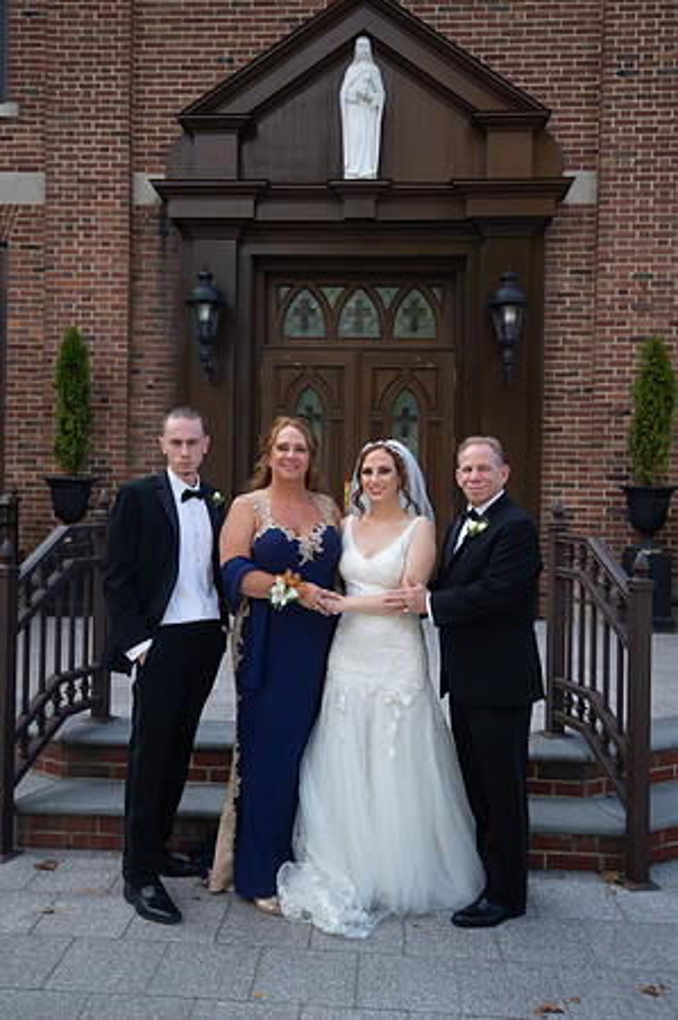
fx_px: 906
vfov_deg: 58.8
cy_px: 510
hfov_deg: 41.0
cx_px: 339
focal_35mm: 32
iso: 400
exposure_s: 1/1250
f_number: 4
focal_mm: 32
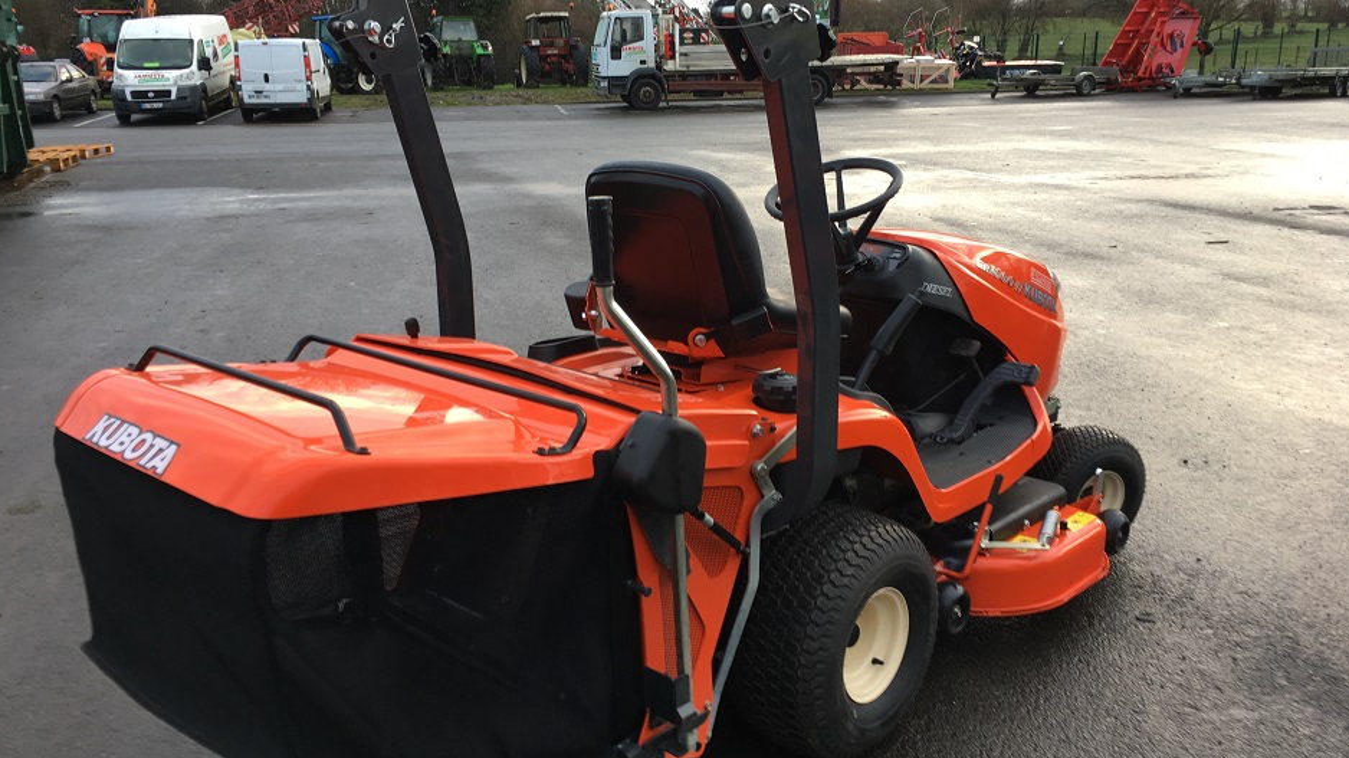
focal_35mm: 32
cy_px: 385
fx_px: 1144
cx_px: 672
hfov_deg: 61.0
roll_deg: +0.7
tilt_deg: -16.0
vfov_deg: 36.6
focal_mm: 4.15
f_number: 2.2
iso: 25
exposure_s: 1/50
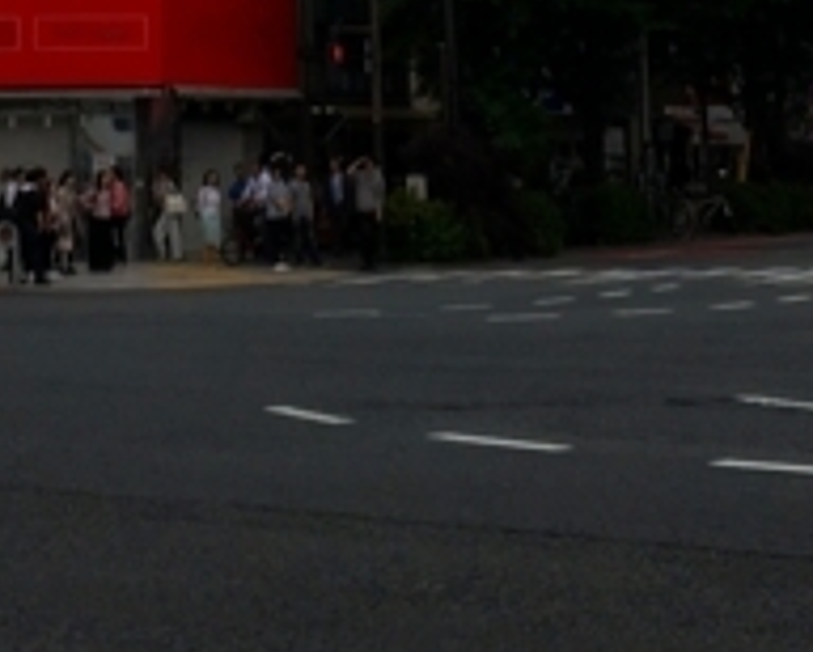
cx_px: 152
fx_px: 2842
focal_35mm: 118
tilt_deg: +11.9
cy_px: -555
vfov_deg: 12.0
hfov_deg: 16.2
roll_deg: +1.7
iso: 25
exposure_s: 1/1508
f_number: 2.2
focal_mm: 4.15
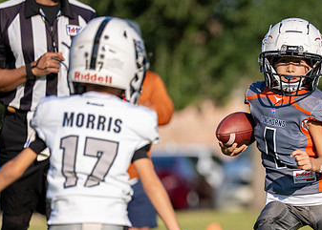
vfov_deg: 2.8
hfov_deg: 3.9
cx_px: 315
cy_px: 162
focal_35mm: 510
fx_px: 4666
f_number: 2.8
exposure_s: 1/6400
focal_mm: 200
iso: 320
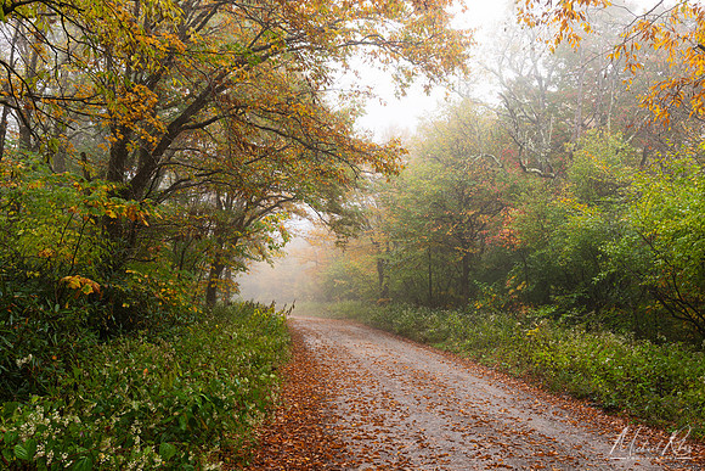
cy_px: 236
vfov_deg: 35.1
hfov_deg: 50.7
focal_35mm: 38
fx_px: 744
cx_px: 352
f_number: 13
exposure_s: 1/4
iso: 64
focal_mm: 38
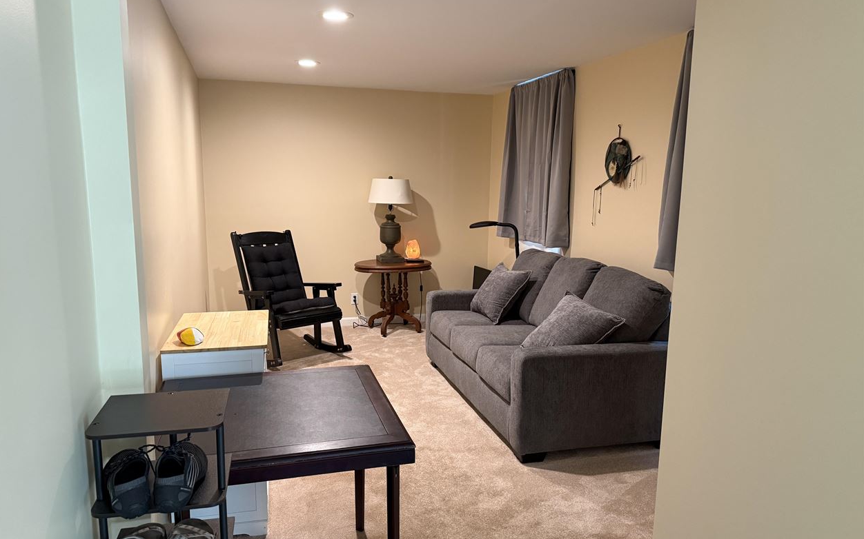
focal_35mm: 26
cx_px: 426
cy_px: 279
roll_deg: -0.4
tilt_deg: -9.2
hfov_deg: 70.4
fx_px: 612
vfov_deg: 47.6
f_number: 1.78
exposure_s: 1/60
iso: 400
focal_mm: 6.76
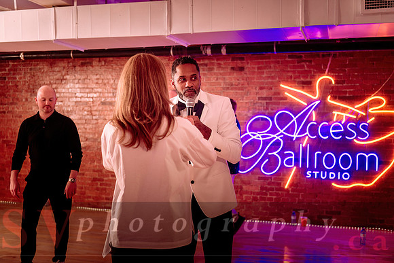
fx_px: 482
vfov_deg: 30.5
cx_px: 197
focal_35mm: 44
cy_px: 132
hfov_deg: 44.5
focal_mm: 44
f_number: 2.8
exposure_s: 1/125
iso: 1250
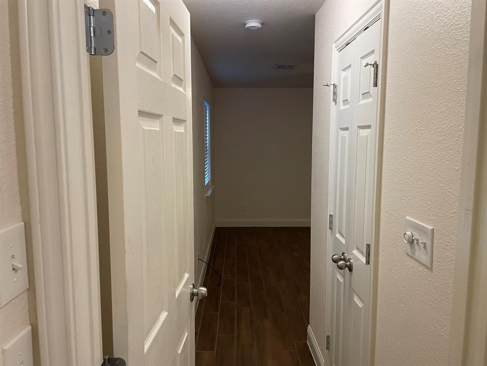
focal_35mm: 26
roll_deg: +0.3
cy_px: 183
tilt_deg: -7.0
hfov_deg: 67.3
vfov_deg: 53.1
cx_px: 244
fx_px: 366
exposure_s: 1/60
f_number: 1.6
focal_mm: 4.2
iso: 160
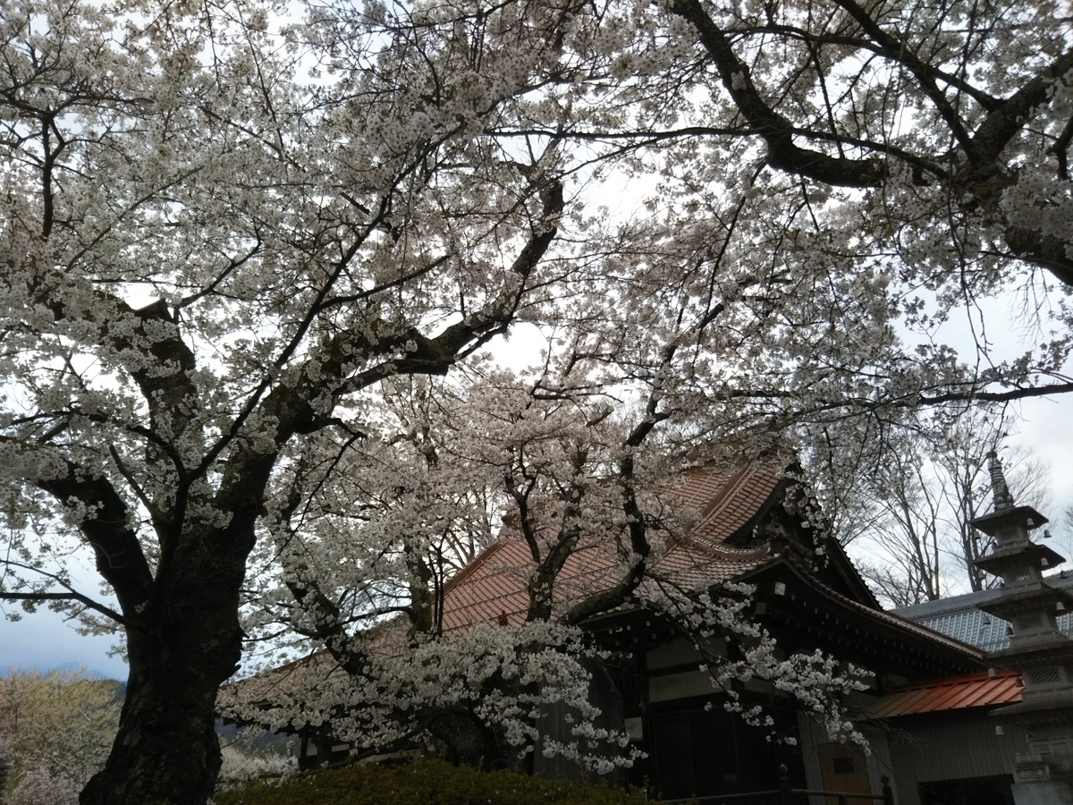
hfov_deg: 60.0
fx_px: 930
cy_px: 402
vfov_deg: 46.8
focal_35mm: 30
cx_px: 536
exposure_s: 1/501
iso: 25
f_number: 2.2
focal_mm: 4
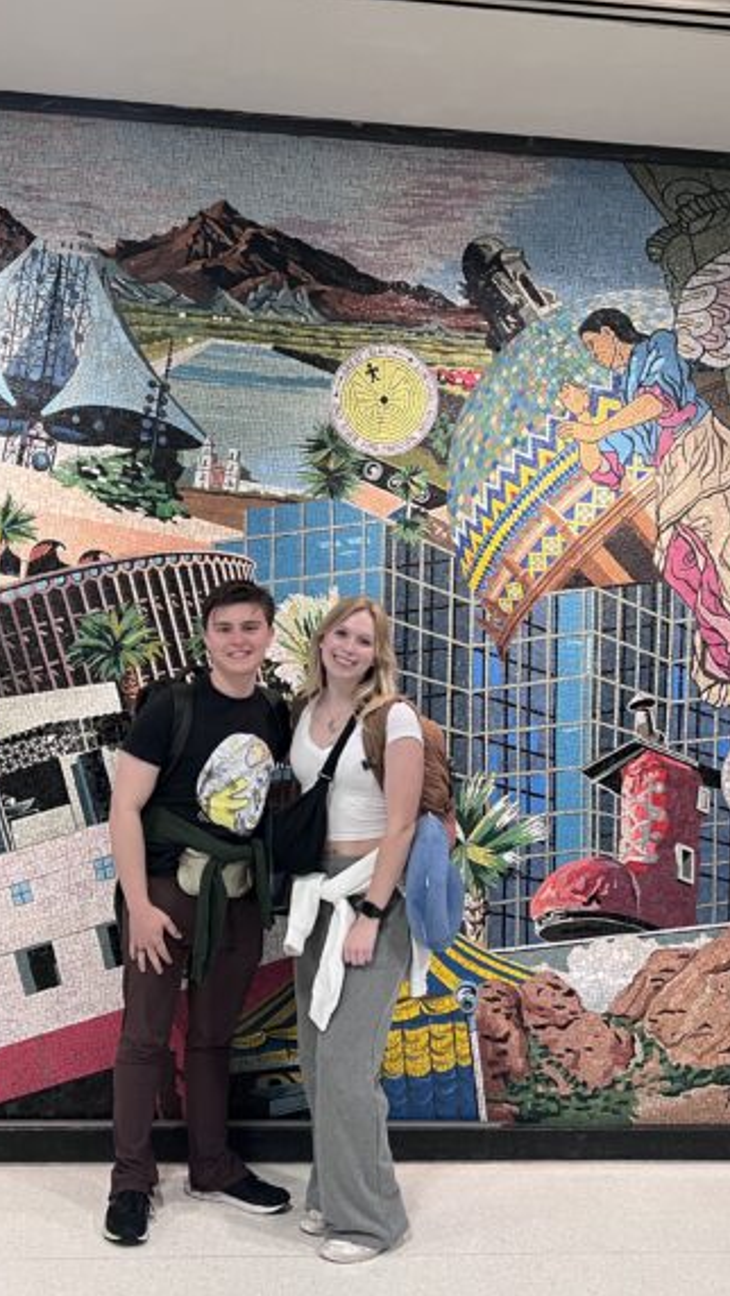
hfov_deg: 30.7
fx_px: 1307
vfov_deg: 52.8
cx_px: 188
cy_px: 648
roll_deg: -2.7
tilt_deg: -0.7
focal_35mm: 38
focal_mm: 5.7
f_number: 1.5
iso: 200
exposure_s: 1/60
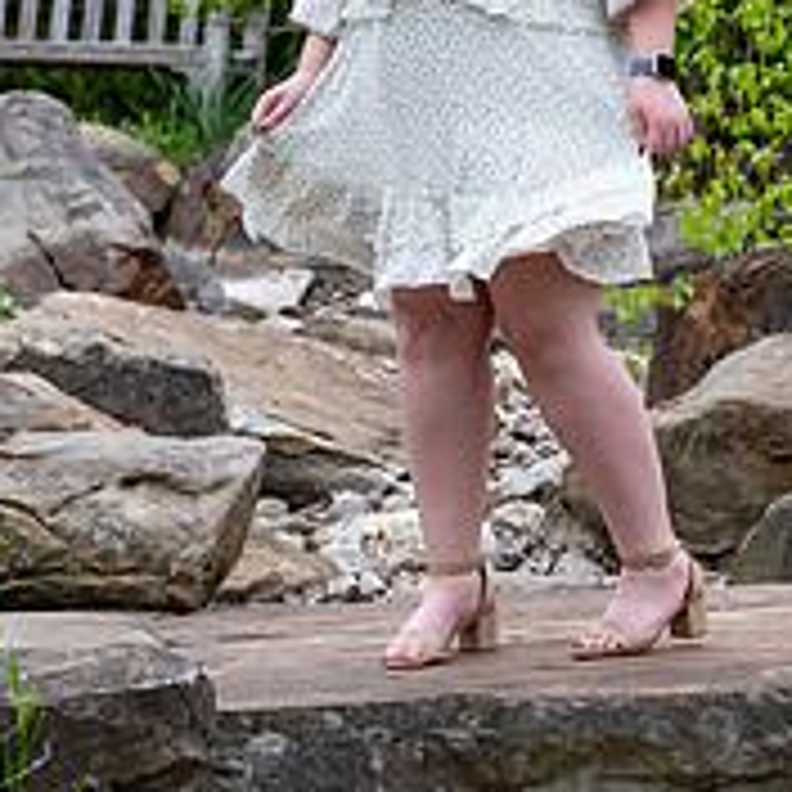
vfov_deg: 7.1
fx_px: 6368
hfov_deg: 7.1
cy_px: 115
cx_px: 972
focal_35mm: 246
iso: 250
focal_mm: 58.7
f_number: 4
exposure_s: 1/400
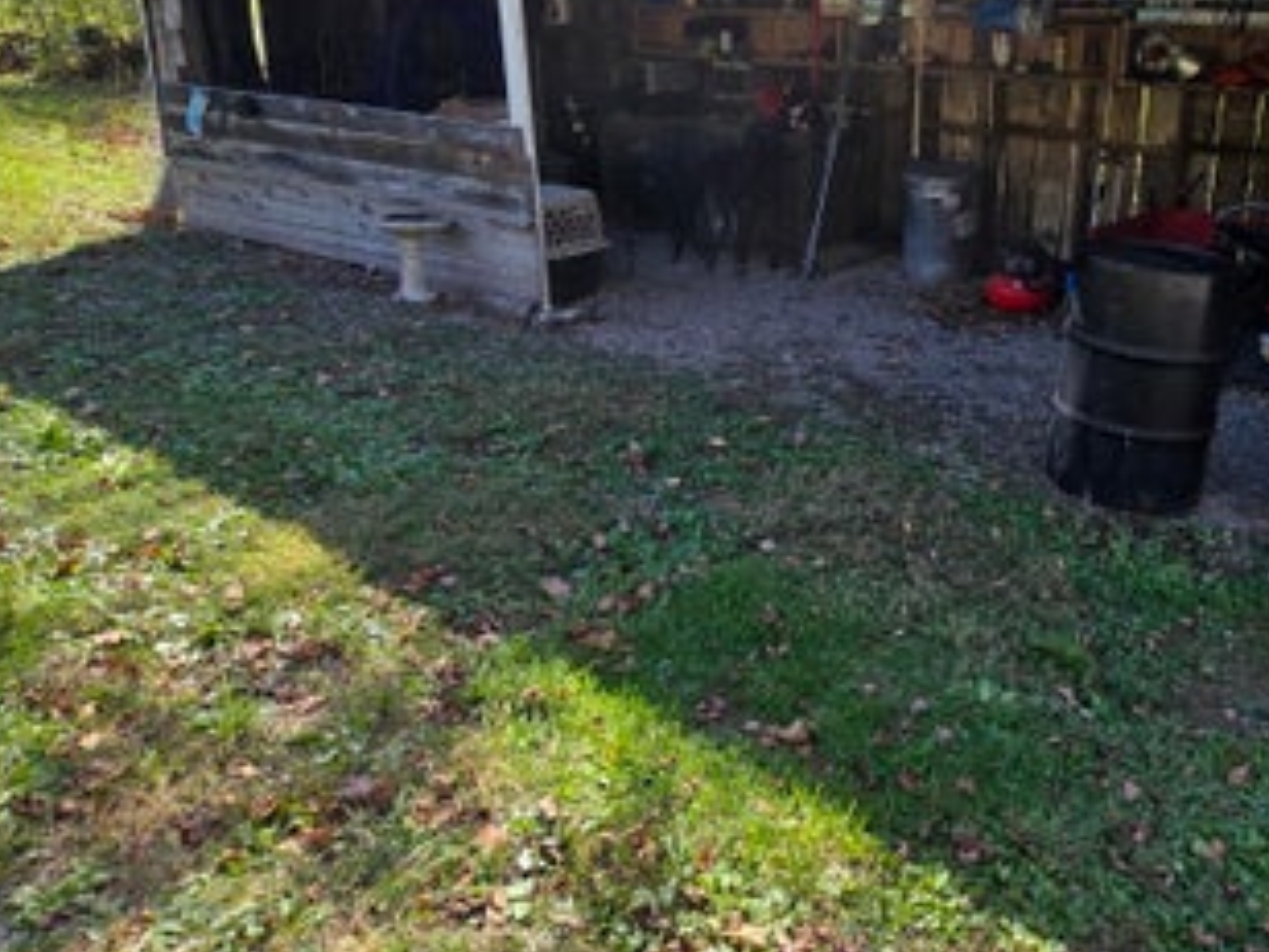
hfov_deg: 63.3
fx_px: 990
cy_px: 293
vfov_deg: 50.1
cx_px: 869
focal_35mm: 27
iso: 50
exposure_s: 1/1099
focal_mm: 2.2
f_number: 2.2
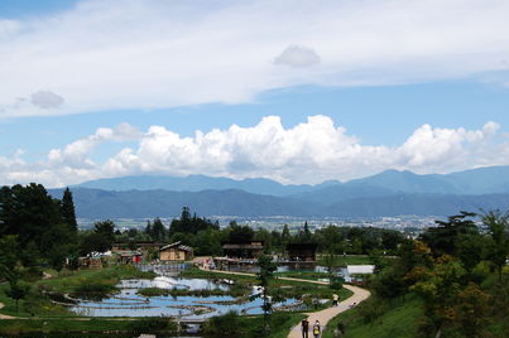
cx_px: 221
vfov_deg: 26.9
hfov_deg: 39.6
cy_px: 153
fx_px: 706
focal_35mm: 50
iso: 200
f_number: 10
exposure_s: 1/400
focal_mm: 28
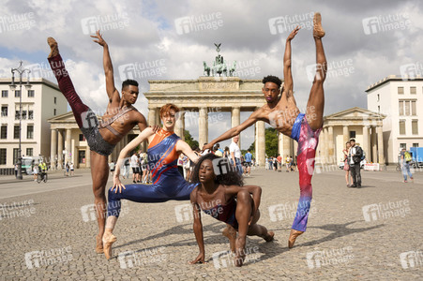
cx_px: 212
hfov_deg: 55.8
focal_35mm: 34
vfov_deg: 38.8
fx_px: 399
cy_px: 140
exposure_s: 1/250
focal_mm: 34
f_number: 8
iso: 50
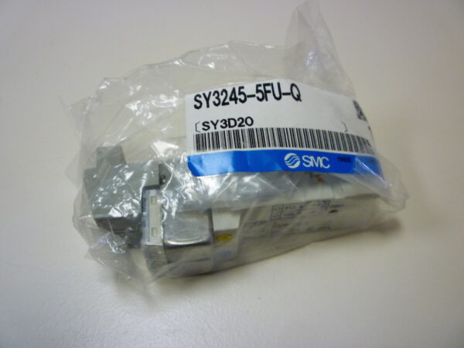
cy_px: 174
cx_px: 232
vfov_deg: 48.2
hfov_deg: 61.7
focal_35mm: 29
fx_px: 389
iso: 320
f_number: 3.3
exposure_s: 1/30
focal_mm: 5.2
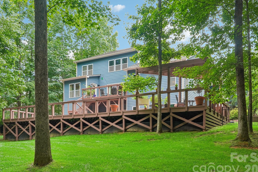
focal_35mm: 32
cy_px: 87
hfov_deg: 58.7
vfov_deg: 41.1
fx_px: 229
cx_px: 136
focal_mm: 20
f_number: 8
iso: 400
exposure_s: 1/20
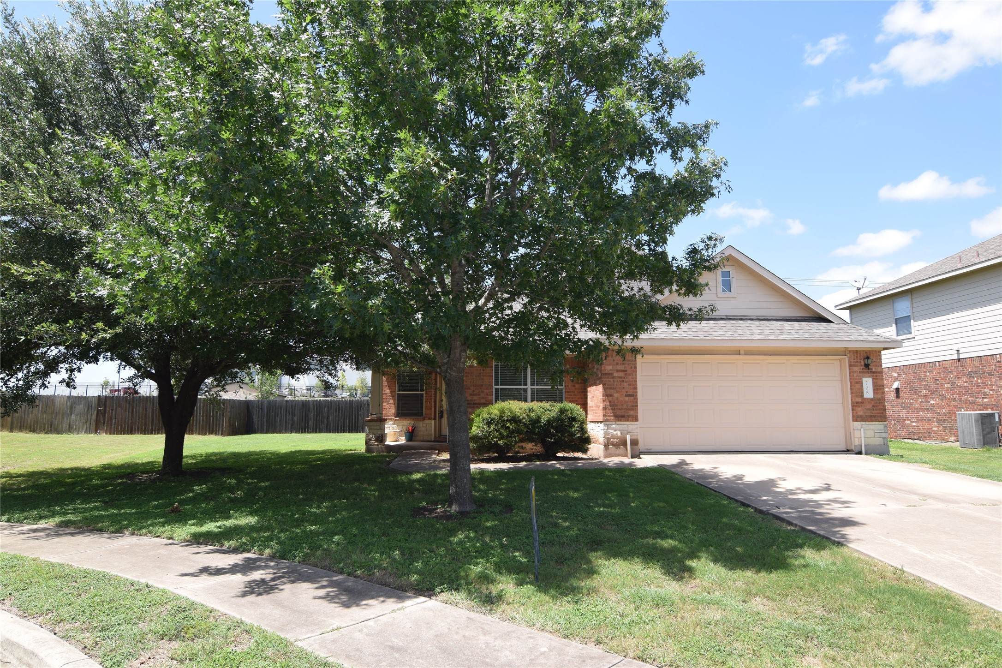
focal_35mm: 21
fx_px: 584
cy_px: 334
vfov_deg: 59.5
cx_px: 501
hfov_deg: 81.2
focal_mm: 14
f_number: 7.1
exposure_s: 1/200
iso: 100
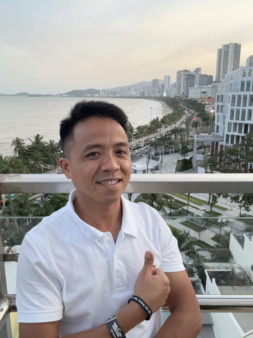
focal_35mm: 30
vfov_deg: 60.0
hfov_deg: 46.8
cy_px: 169
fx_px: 292
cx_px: 126
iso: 80
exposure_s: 1/75
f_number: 1.9
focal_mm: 2.69
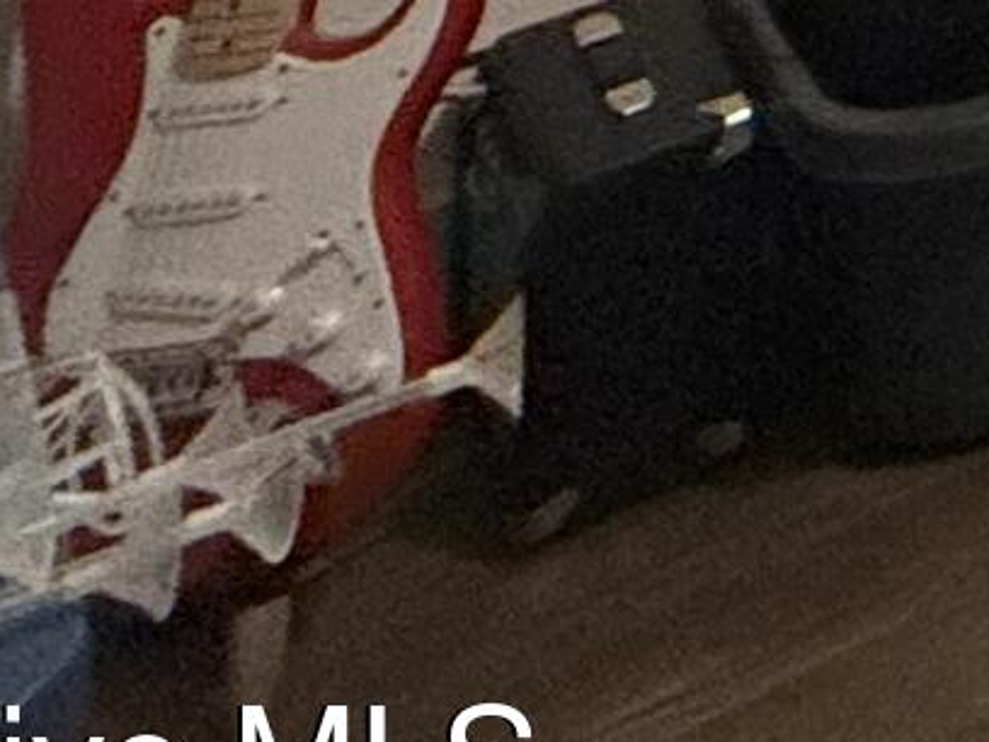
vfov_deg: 9.6
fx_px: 2943
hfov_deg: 11.2
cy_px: -1714
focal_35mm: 103
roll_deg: -1.2
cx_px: 3013
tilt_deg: +1.3
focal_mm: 2.22
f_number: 2.2
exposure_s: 1/60
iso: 500
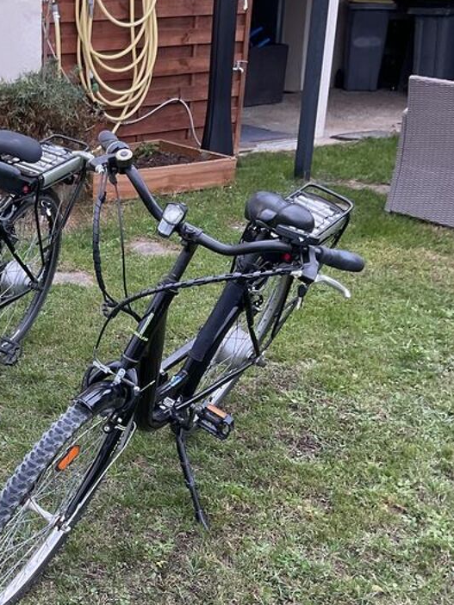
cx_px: 28
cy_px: 395
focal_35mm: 55
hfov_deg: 25.5
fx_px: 962
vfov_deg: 34.7
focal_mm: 3
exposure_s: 1/120
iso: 50
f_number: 1.8
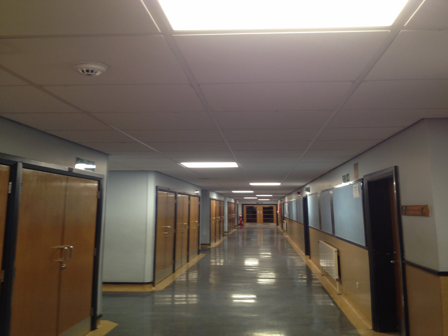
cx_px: 224
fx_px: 453
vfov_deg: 40.7
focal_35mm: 35
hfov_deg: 52.6
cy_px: 168
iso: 80
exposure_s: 1/20
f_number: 2.4
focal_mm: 4.28
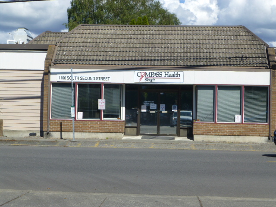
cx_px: 138
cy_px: 104
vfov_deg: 21.0
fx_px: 558
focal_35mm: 70
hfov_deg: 27.8
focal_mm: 12.5
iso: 100
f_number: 5
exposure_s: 1/640
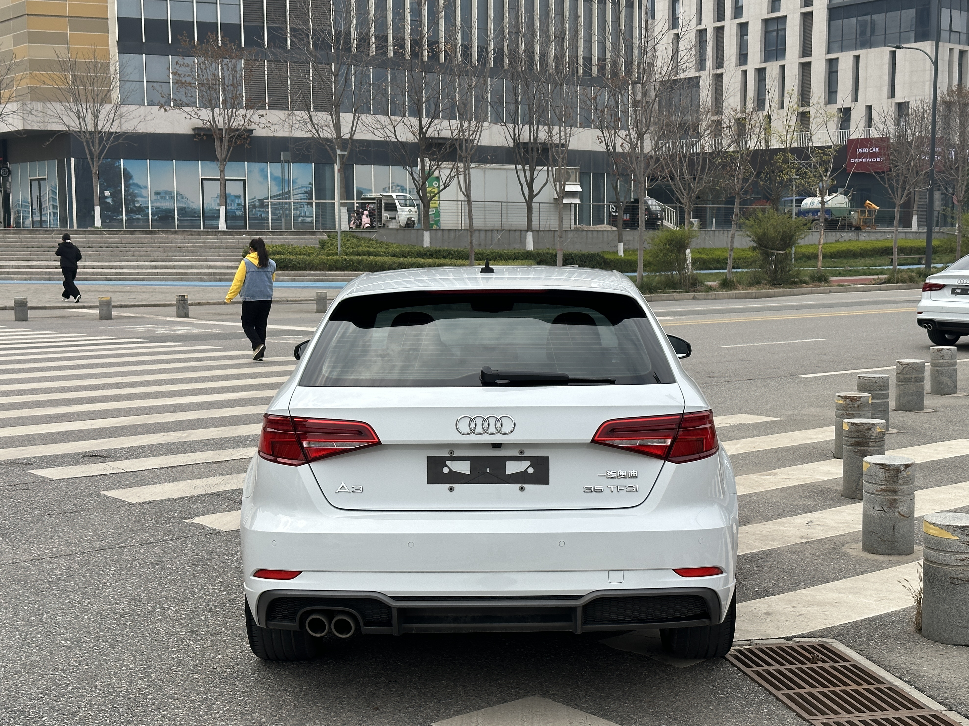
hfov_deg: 38.9
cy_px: 358
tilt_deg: -4.9
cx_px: 494
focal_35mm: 49
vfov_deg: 29.7
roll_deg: -0.1
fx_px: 1372
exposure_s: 1/4184
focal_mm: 6.86
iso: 64
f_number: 1.78
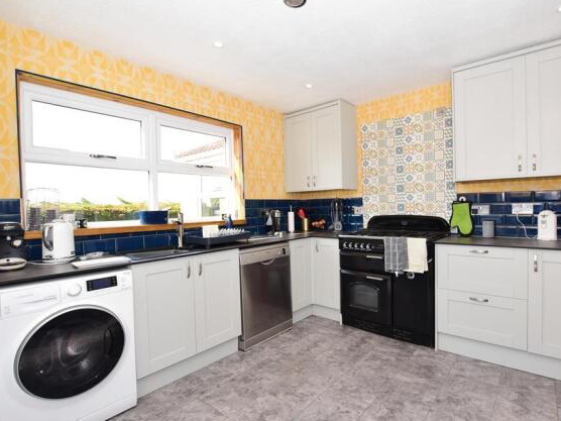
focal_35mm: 17
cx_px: 309
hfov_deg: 90.7
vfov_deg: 74.7
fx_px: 276
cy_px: 209
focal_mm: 10
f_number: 8
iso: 400
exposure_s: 1/200
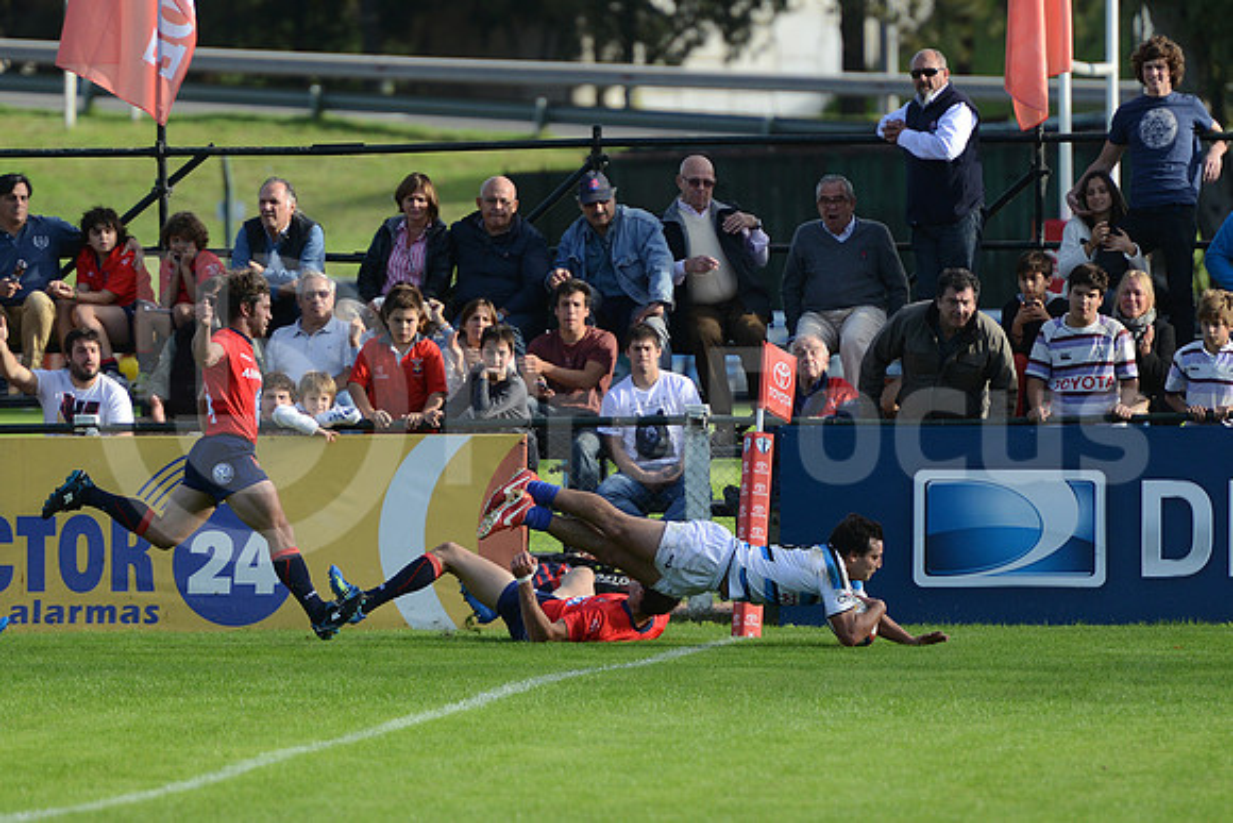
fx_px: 9249
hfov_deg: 7.6
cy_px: 412
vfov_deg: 5.1
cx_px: 616
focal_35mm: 270
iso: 500
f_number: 4
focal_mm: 270
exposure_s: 1/1250
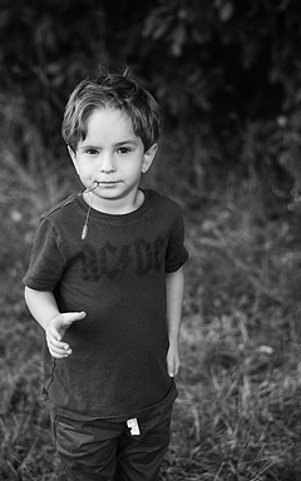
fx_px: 1011
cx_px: 117
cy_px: 240
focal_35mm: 77
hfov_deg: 16.9
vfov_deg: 26.8
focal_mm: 50
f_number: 2.2
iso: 1600
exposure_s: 1/2500
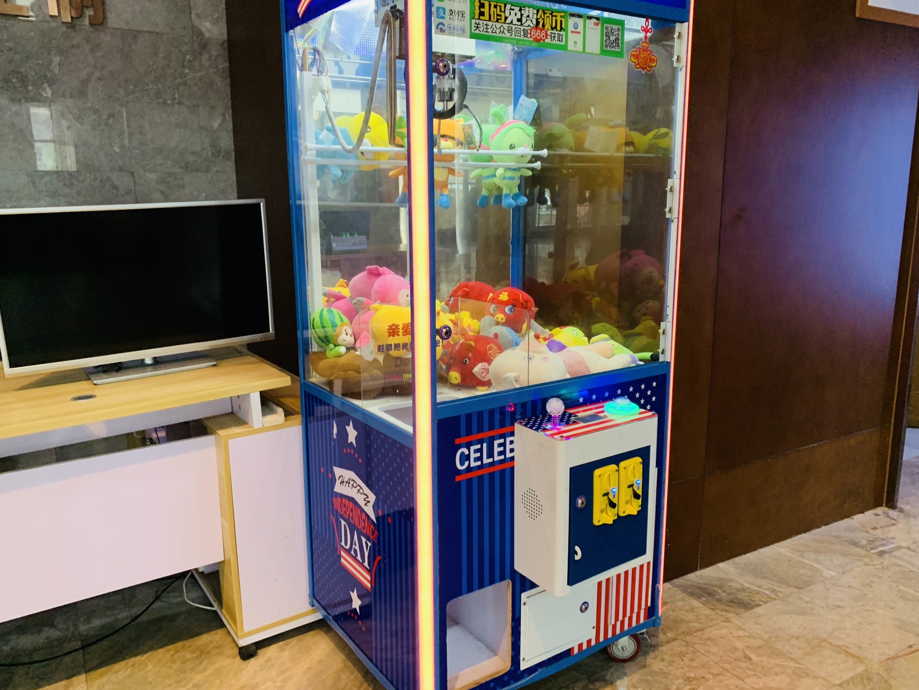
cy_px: 351
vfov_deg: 51.4
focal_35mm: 27
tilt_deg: -10.4
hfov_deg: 65.3
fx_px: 717
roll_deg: -0.1
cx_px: 457
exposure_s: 1/50
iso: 250
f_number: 1.8
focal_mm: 4.25
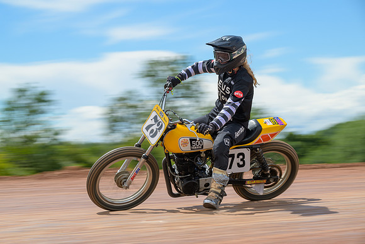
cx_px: 182
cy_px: 122
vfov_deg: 12.5
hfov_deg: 18.6
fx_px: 1115
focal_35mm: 110
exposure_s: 1/80
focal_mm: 110
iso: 64
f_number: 10
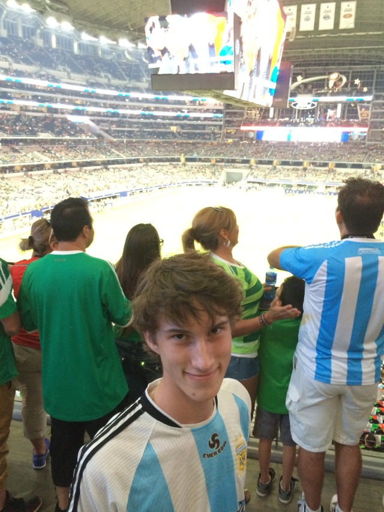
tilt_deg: -15.0
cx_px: 192
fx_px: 429
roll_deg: +0.6
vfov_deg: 61.7
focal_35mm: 29
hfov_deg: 48.2
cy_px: 256
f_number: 2.2
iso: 250
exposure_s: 1/24
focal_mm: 4.15
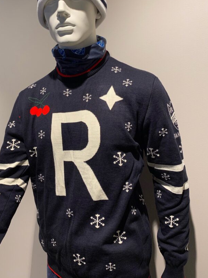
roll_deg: +2.0
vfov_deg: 55.2
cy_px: 122
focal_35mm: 33
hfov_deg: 42.7
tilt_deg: -7.9
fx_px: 264
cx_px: 81
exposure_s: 1/50
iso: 64
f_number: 1.8
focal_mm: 4.25
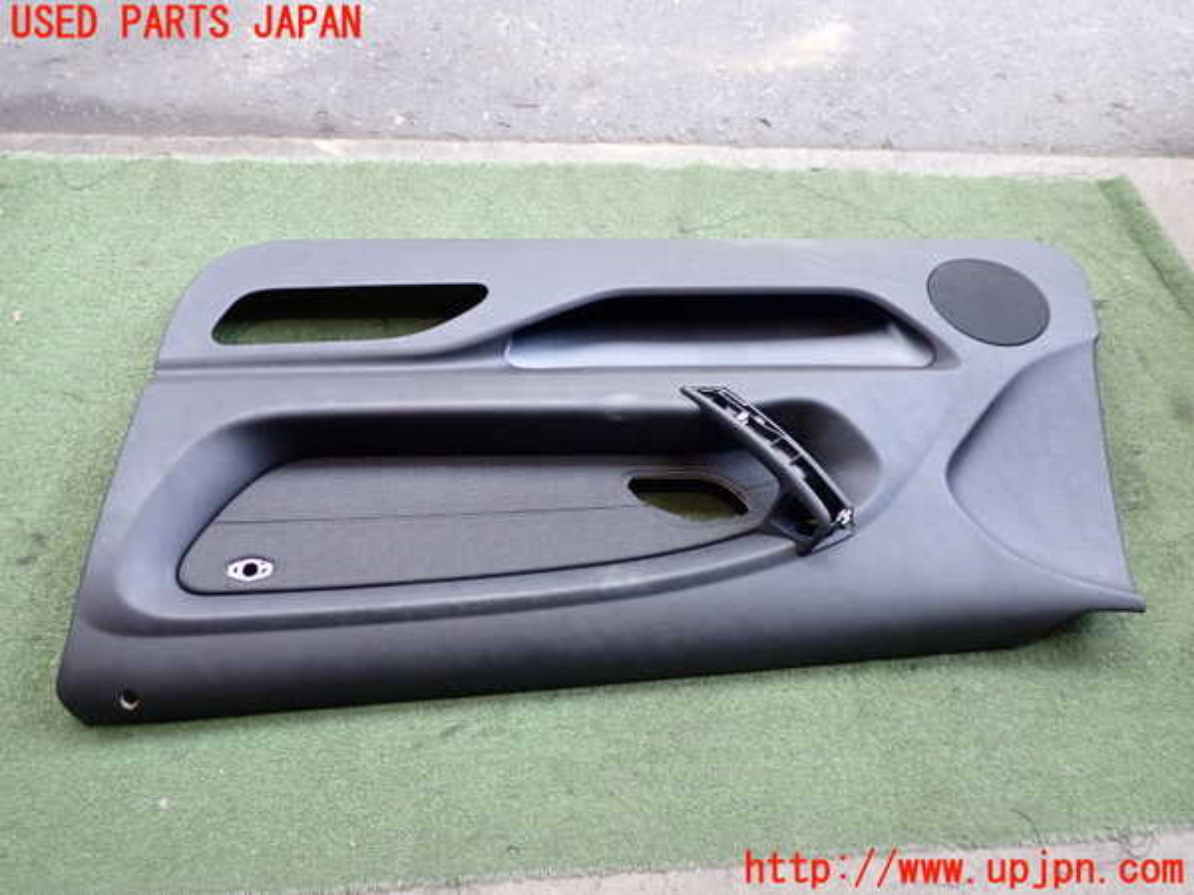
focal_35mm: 30
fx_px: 1035
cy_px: 448
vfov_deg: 46.8
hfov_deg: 60.0
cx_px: 597
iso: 200
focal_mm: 5.4
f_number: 2.3
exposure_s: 1/80
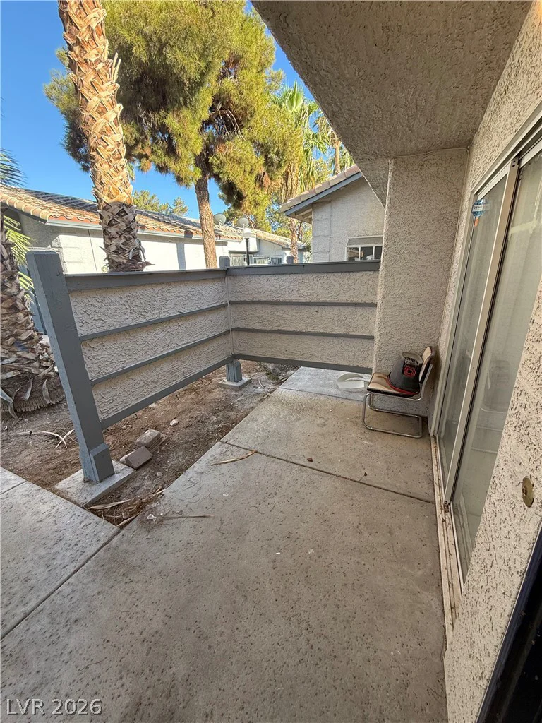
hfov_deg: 85.7
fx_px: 292
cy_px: 362
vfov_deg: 102.1
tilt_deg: -17.2
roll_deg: +1.5
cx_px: 271
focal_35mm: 14
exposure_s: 1/177
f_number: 2.2
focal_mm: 2.22
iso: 64
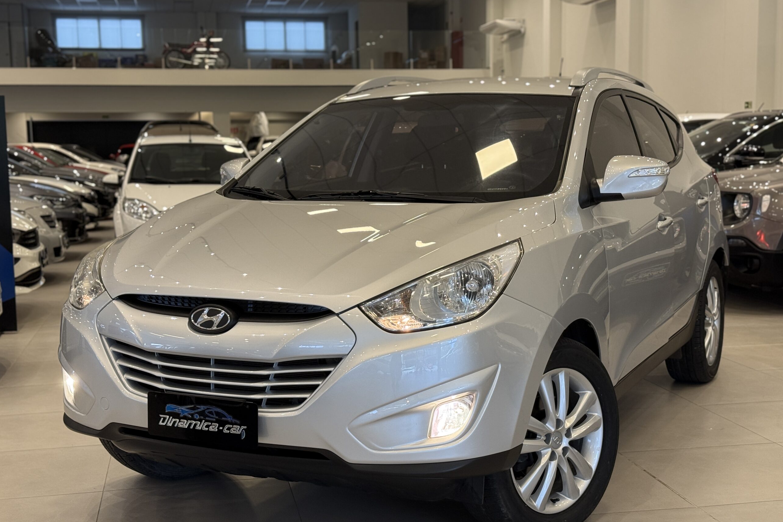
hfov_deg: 39.6
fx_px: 1087
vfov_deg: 27.0
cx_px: 391
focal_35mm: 50
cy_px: 278
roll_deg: +0.6
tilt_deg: -6.5
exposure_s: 1/60
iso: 125
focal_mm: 6.76
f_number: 1.78
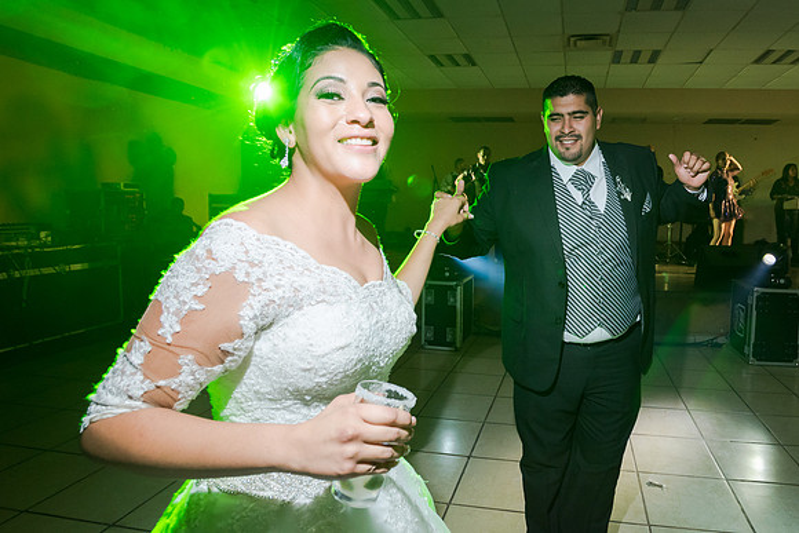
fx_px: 483
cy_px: 232
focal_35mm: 22
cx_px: 501
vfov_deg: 57.6
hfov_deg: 77.7
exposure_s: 1/100
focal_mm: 17
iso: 1600
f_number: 4
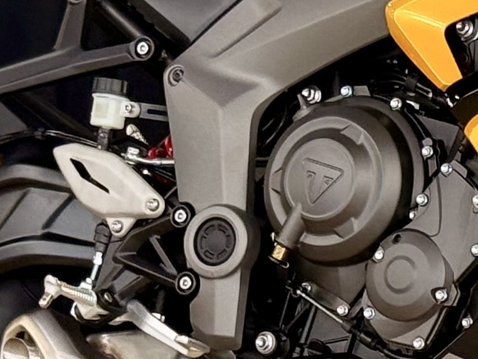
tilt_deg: -3.8
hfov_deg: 7.8
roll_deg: -0.3
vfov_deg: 5.8
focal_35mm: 254
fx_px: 3506
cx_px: 518
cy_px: 127
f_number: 1.78
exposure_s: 1/60
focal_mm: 6.76
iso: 80
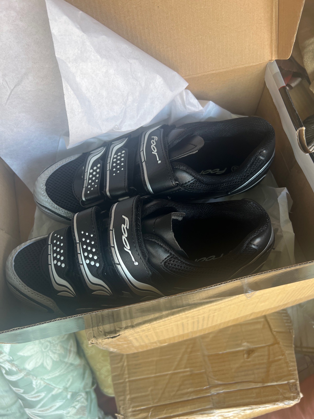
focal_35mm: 26
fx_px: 314
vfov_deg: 67.3
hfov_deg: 53.1
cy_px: 210
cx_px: 157
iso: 64
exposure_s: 1/121
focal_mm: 5.7
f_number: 1.5
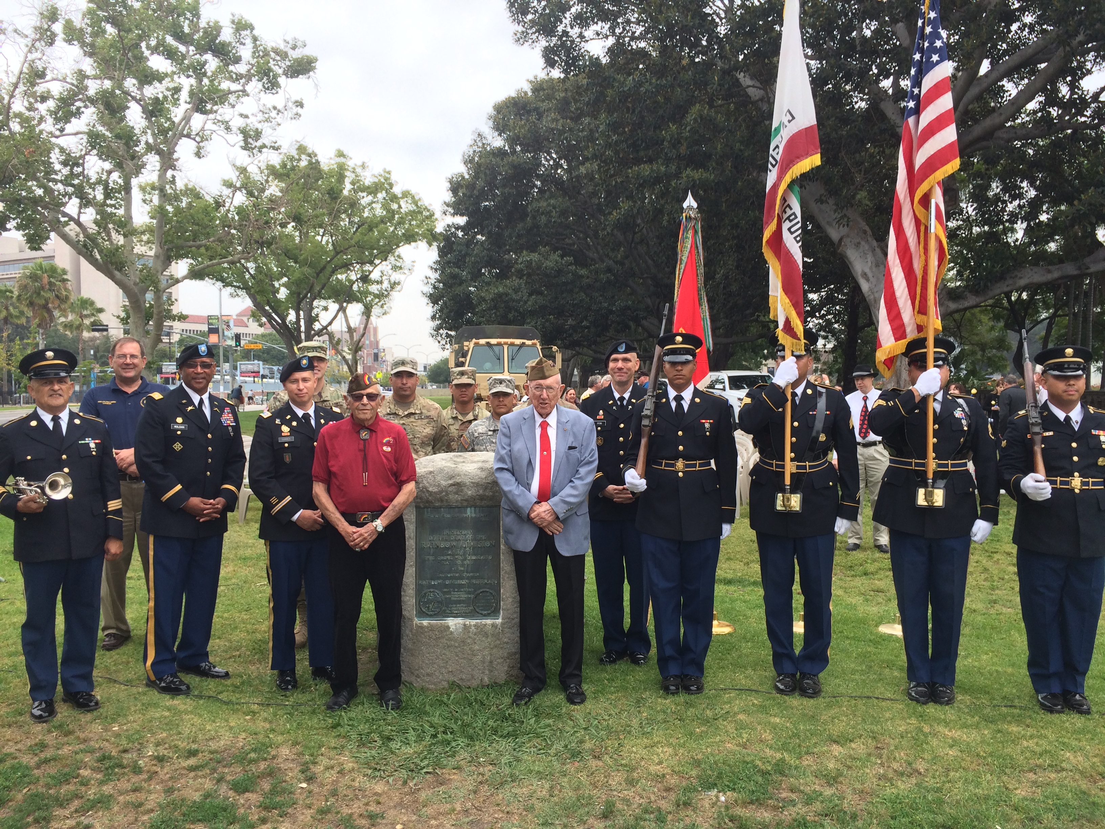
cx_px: 552
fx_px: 926
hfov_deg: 61.7
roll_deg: +1.7
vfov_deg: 48.2
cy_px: 414
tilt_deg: -2.1
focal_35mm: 29
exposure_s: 1/789
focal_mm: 4.15
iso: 32
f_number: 2.2
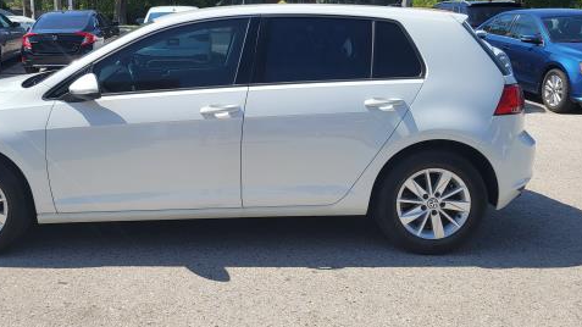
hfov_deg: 51.9
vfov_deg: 30.9
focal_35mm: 38
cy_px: 101
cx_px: 199
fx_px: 586
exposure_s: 1/2397
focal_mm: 5.4
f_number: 1.8
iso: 40
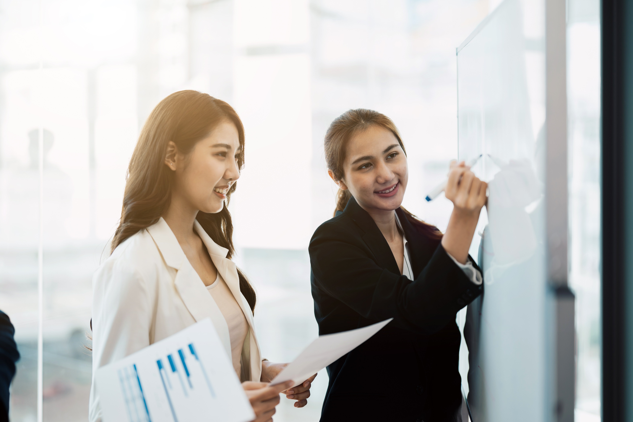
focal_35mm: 50
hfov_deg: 39.6
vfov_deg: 27.0
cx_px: 316
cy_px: 211
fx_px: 879
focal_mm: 50
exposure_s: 1/200
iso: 100
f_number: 1.2
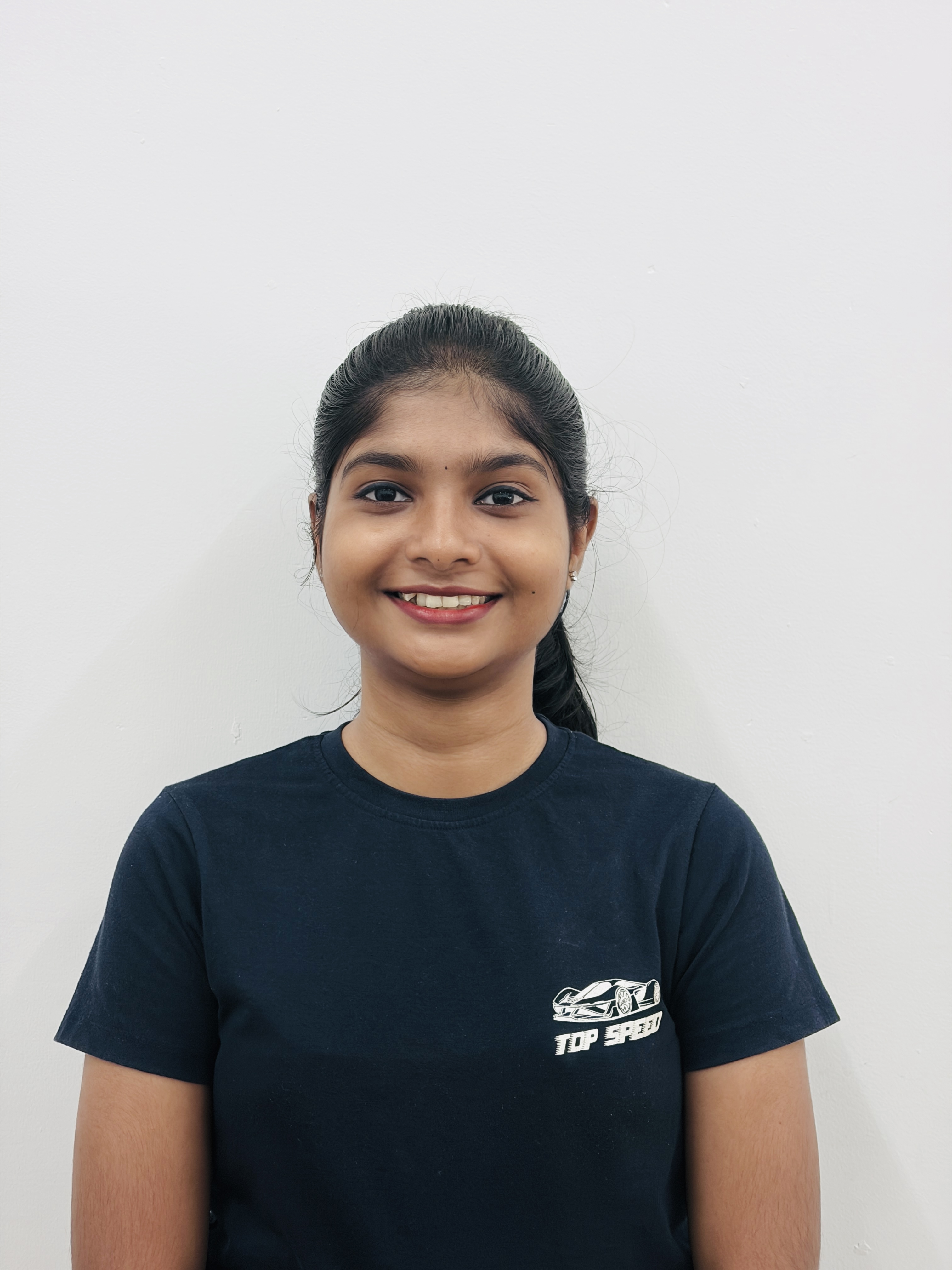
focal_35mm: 52
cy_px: 635
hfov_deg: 28.0
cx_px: 476
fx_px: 1907
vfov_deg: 36.8
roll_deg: -0.7
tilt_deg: -2.4
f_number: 1.6
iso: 125
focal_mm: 5.96
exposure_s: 1/50
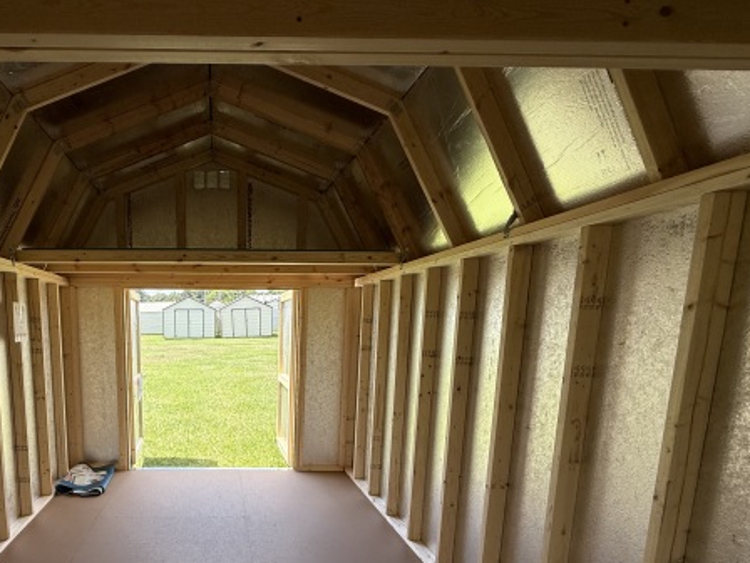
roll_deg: -0.4
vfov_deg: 63.7
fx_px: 433
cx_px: 223
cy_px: 390
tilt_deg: -10.2
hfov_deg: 77.8
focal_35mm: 20
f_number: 2.2
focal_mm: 2.22
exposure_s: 1/436
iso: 50
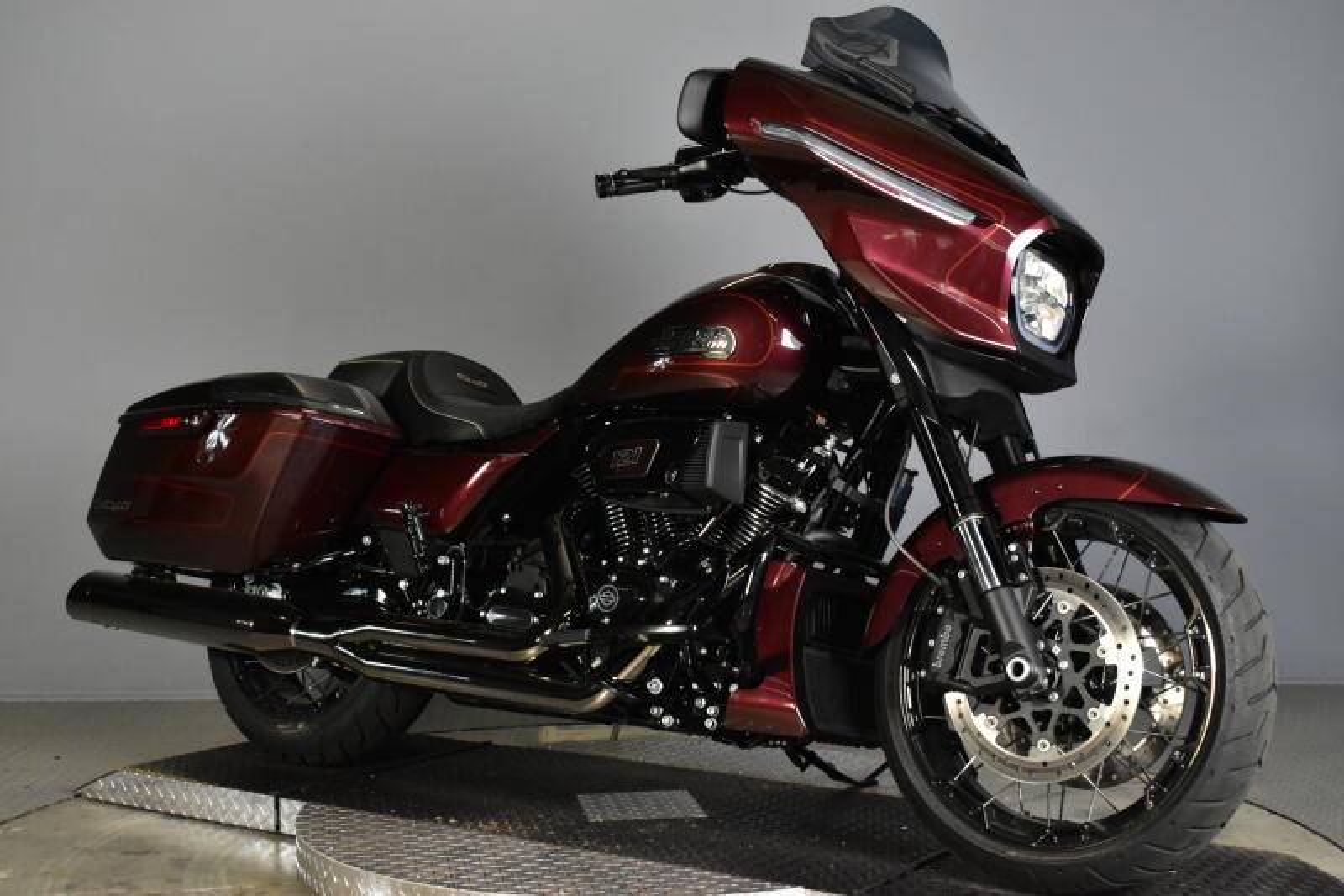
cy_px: 448
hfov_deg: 41.1
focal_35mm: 48
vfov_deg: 28.1
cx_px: 672
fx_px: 1792
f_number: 7.1
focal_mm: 32
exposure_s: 1/125
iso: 3200
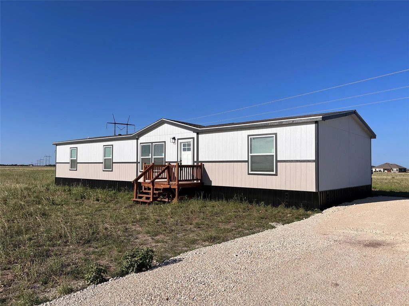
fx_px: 307
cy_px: 153
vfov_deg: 53.1
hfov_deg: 67.3
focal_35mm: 26
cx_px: 204
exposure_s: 1/8000
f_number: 1.5
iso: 50
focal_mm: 5.7
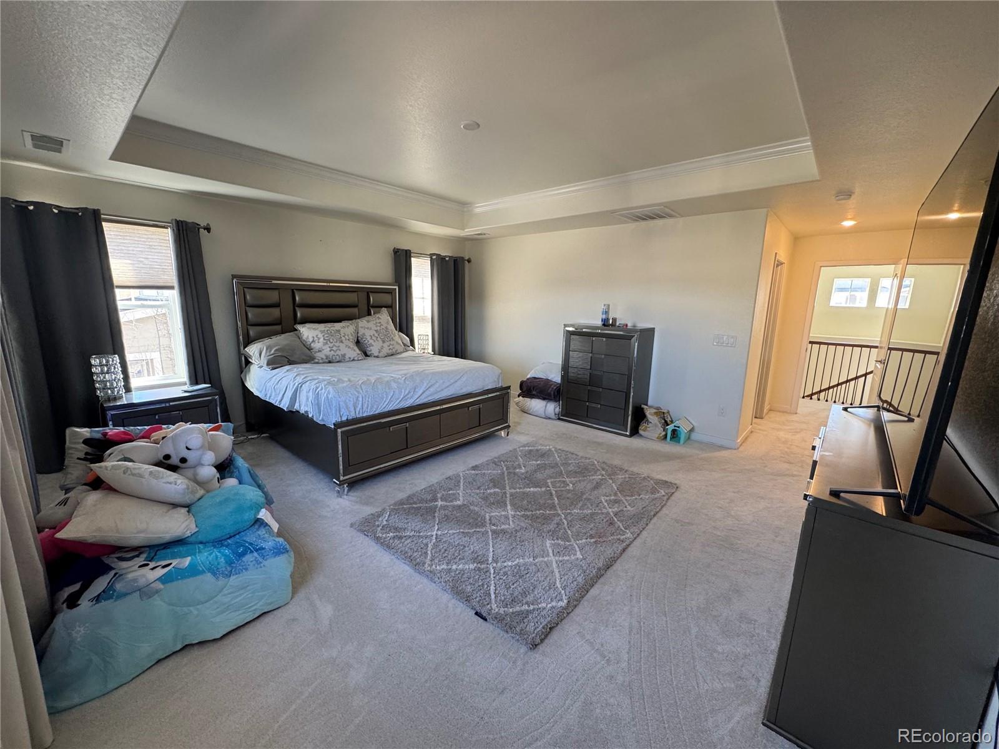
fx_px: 404
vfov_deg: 85.7
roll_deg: -1.2
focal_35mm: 14
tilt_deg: -11.3
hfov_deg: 102.1
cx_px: 500
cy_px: 374
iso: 200
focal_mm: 2.22
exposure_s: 1/60
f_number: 2.2
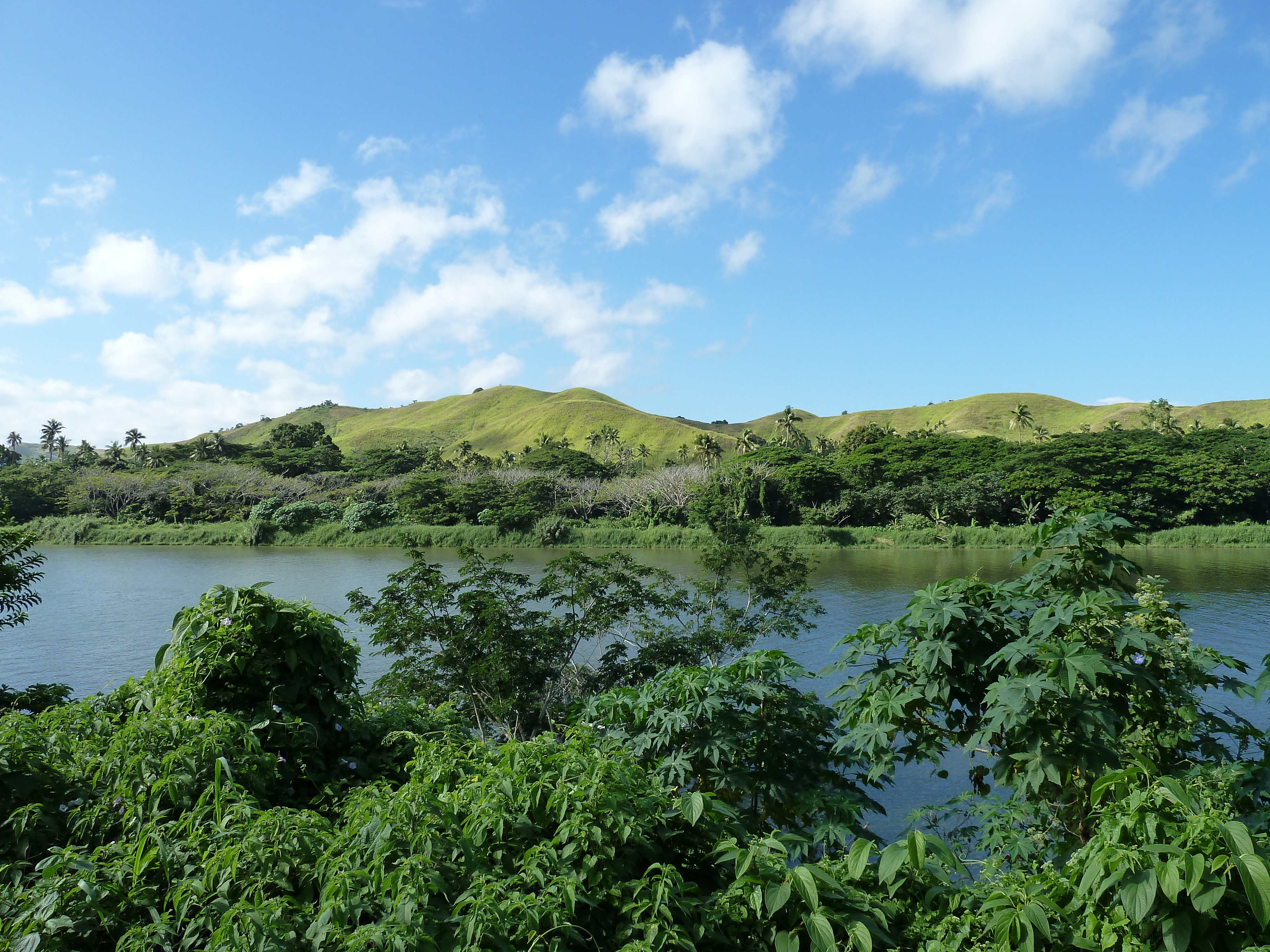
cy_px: 476
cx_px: 635
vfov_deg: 54.9
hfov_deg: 69.4
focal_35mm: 25
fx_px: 917
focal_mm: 4.1
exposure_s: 1/400
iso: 125
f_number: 4
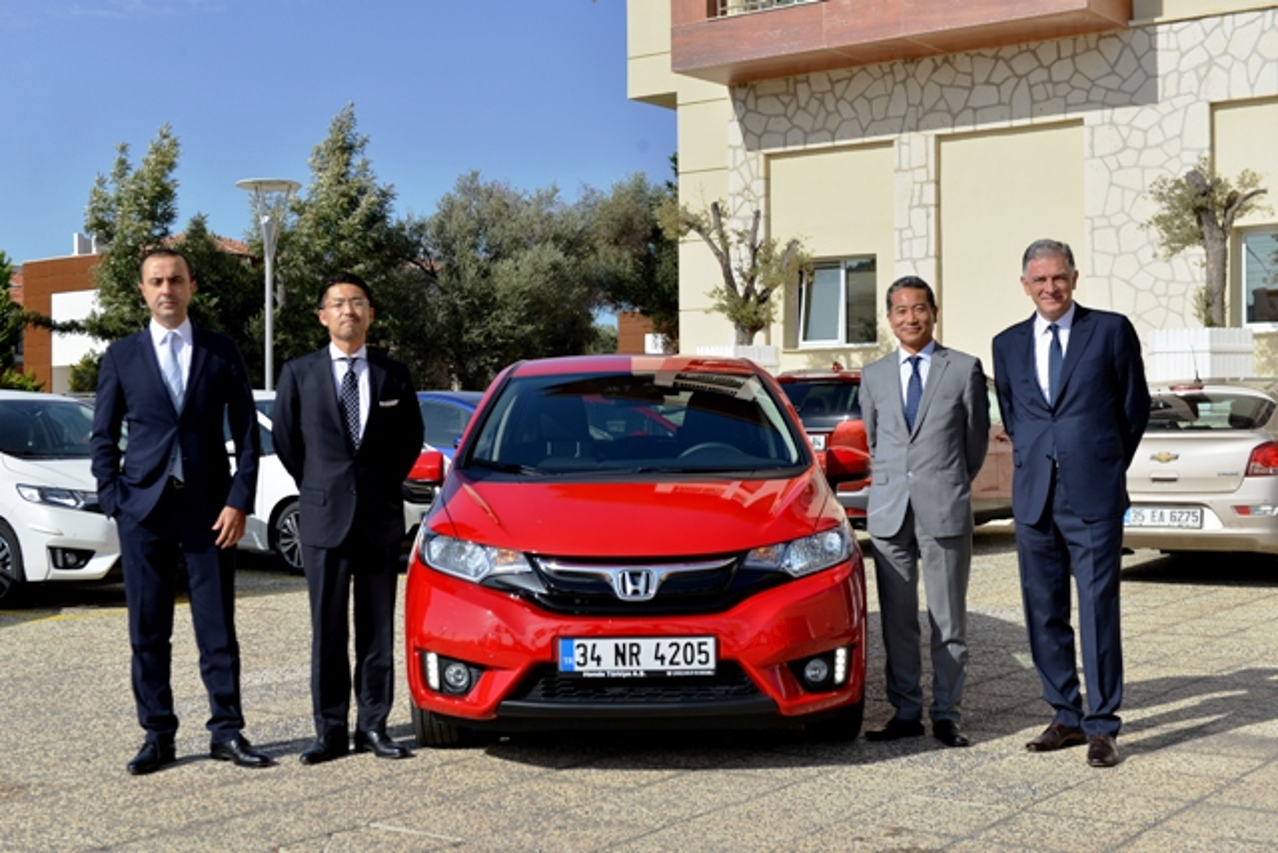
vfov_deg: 28.1
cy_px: 426
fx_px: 1704
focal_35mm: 48
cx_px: 639
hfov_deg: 41.1
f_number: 7.1
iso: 200
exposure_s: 1/1250
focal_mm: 48
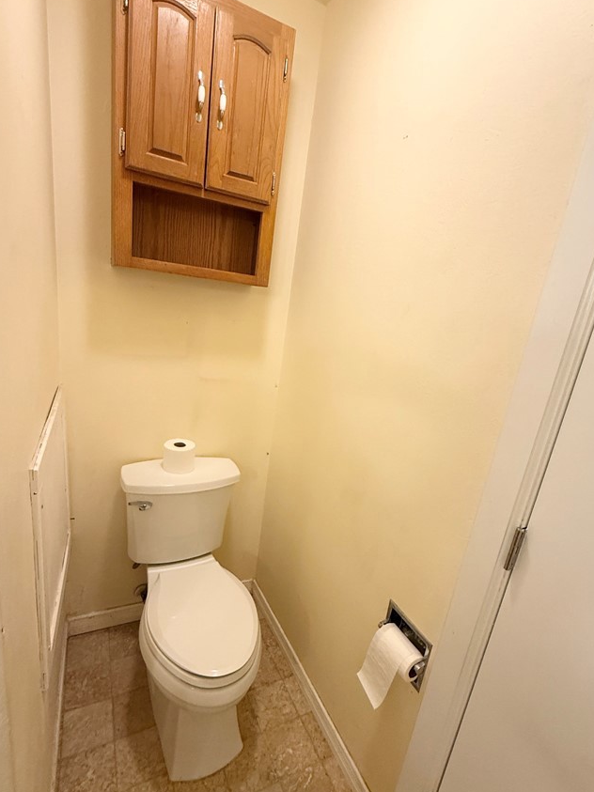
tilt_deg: -13.9
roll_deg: -7.7
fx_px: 389
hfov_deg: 74.7
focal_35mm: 17
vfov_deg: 91.0
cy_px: 407
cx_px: 288
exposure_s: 1/120
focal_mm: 2.22
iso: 250
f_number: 2.2
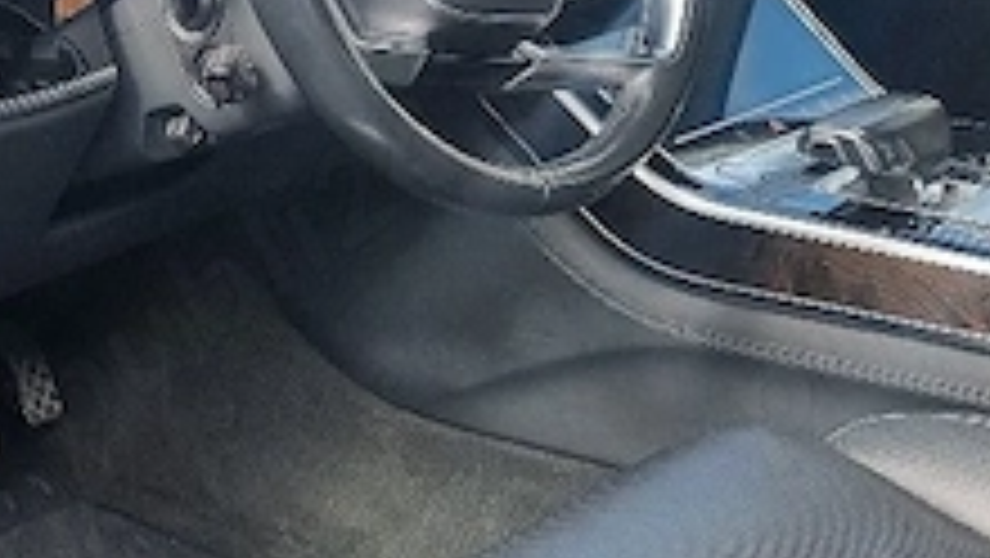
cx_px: -202
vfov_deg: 12.8
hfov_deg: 20.9
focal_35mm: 95
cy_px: 333
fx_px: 2495
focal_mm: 6.7
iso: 50
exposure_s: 1/172
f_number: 1.8
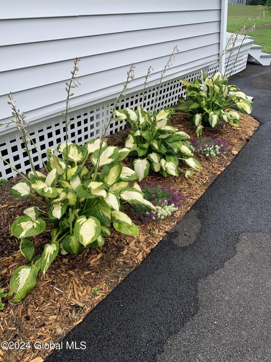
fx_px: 271
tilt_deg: -31.0
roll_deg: +1.1
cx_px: 136
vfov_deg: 67.3
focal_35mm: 26
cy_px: 181
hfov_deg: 53.1
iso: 25
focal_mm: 4.25
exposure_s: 1/894
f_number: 1.8
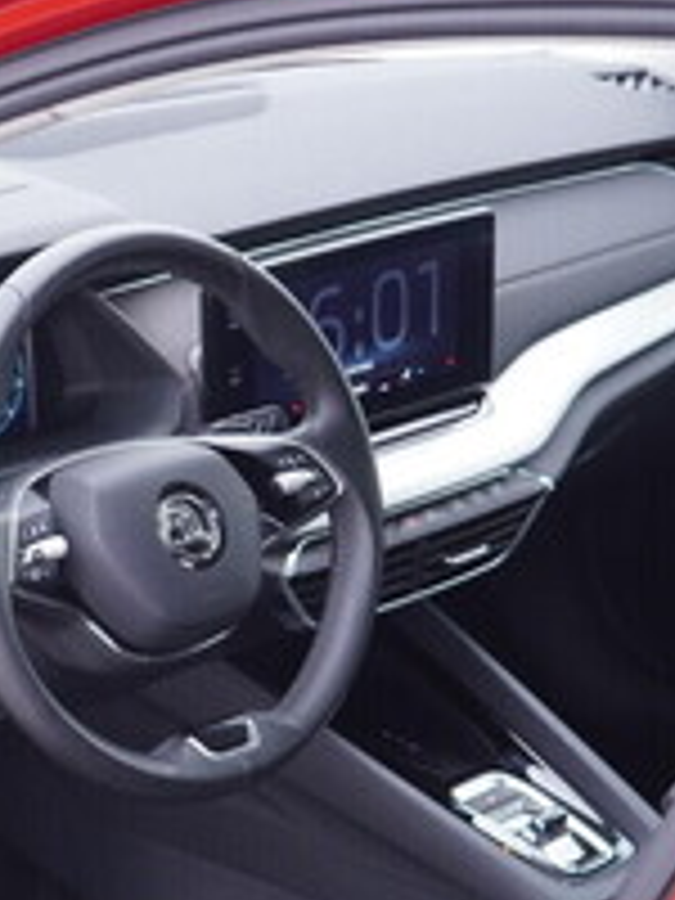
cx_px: -284
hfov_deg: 14.7
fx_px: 2470
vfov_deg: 20.4
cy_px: 758
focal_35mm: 95
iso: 250
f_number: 2.8
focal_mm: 24
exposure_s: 1/40
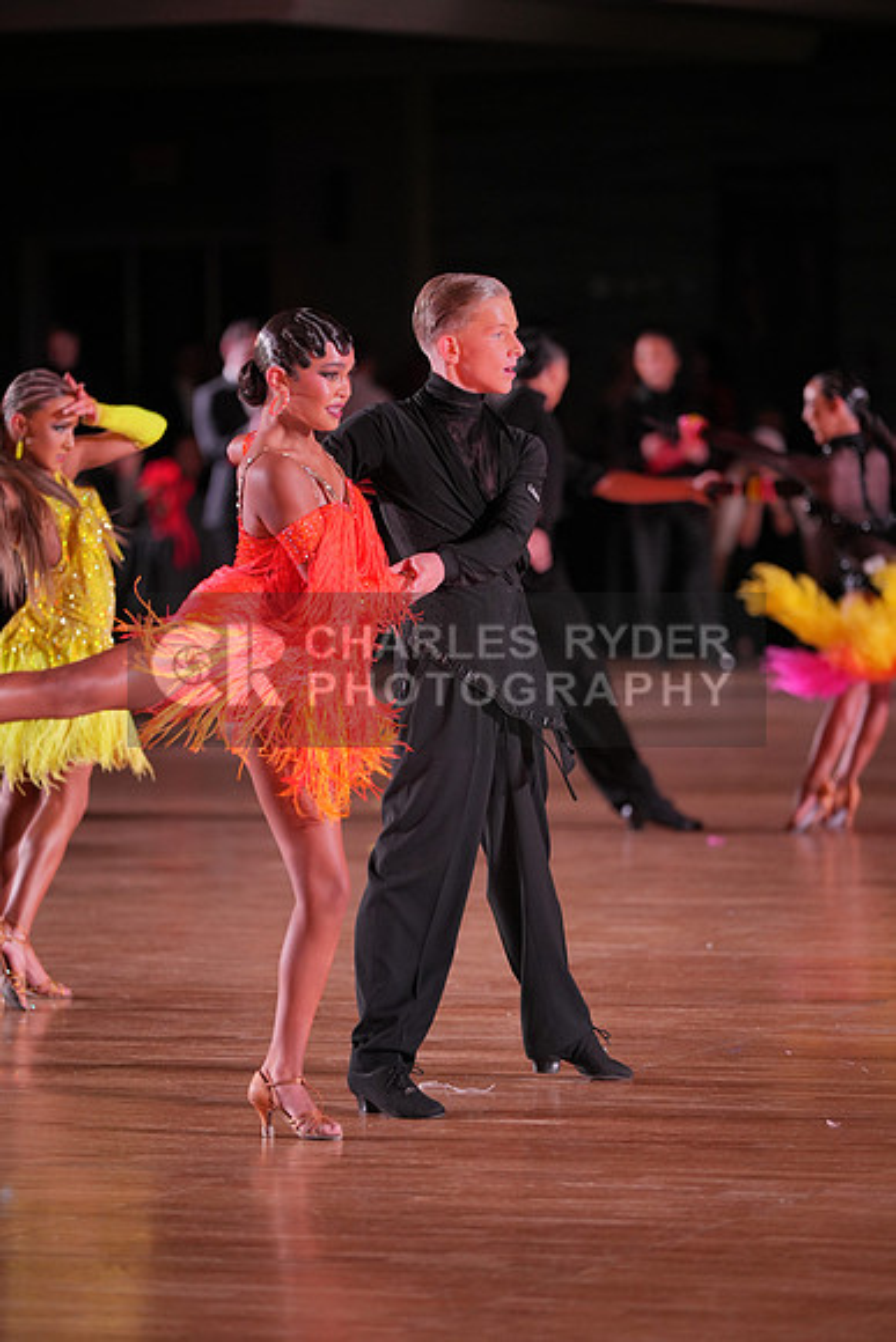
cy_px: 671
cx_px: 448
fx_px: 6715
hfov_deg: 7.6
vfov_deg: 11.4
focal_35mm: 180
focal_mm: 180
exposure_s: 1/400
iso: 1250
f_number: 2.8
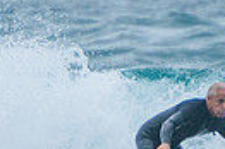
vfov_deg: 0.5
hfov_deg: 0.8
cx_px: 89
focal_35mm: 2665
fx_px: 16635
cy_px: 186
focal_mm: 400
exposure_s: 1/2000
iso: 450
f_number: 5.6
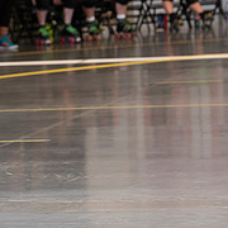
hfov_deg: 4.3
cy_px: 133
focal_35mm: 406
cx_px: -171
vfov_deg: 4.3
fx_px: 3025
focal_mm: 130
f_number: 5.6
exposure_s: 1/160
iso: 640
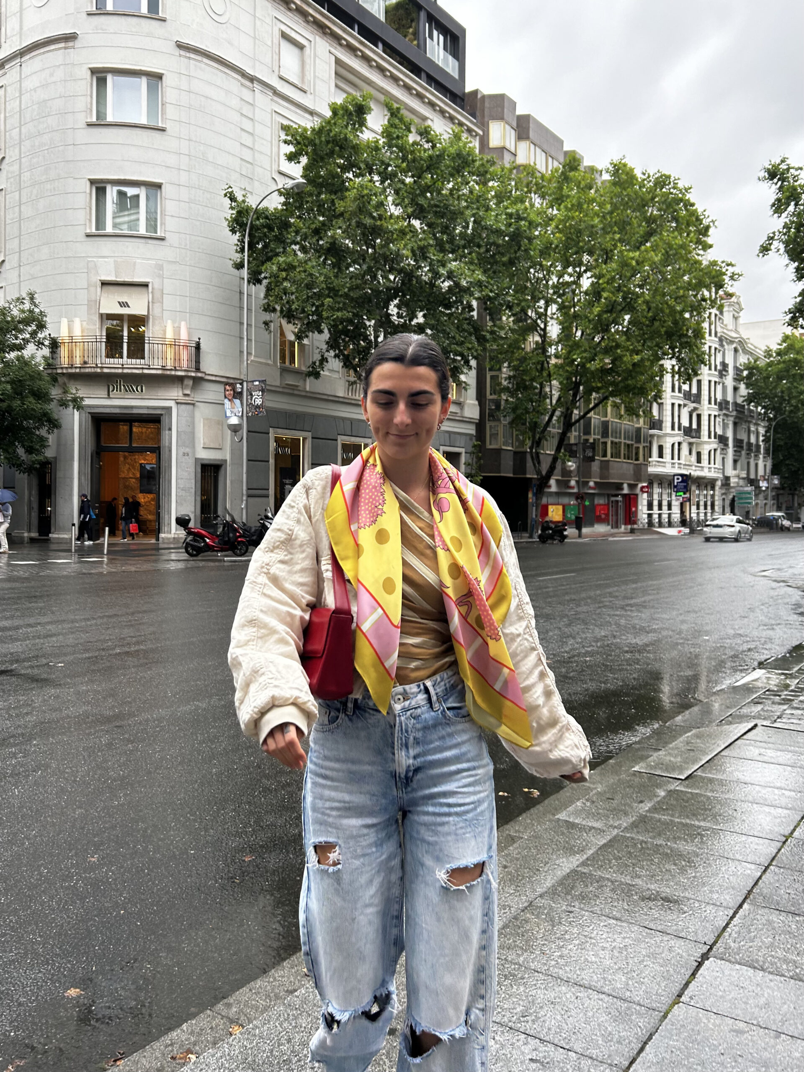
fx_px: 805
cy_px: 536
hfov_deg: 53.1
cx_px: 402
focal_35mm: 26
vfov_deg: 67.3
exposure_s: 1/288
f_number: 1.5
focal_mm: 5.7
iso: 50
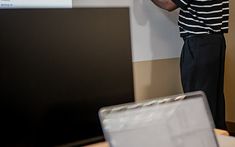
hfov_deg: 24.0
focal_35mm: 83
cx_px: 224
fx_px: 531
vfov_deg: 15.7
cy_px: 64
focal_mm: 40
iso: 800
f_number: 2.8
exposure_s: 1/200
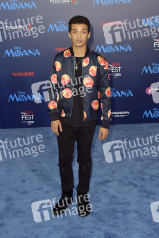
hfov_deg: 31.9
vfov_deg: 46.4
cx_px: 80
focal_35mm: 42
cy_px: 119
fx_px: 278
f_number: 4.5
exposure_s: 1/320
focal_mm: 42
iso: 400
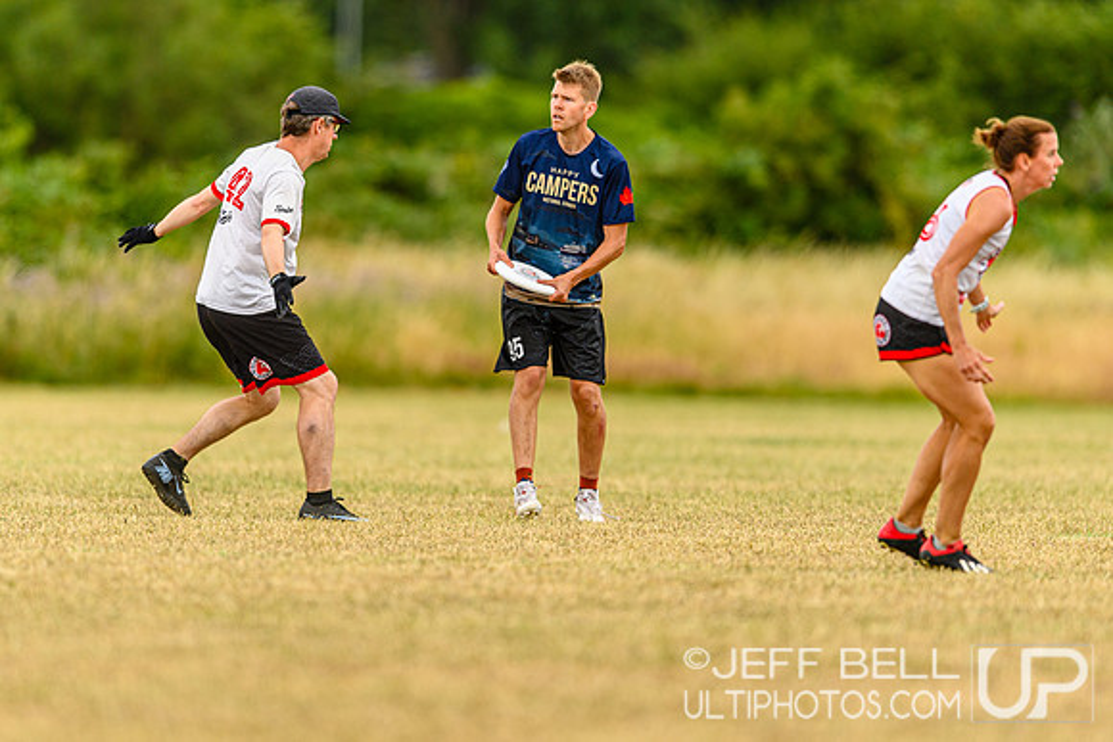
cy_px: 300
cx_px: 536
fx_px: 17621
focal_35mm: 570
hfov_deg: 3.6
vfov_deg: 2.4
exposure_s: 1/1000
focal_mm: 400
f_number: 3.2
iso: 125
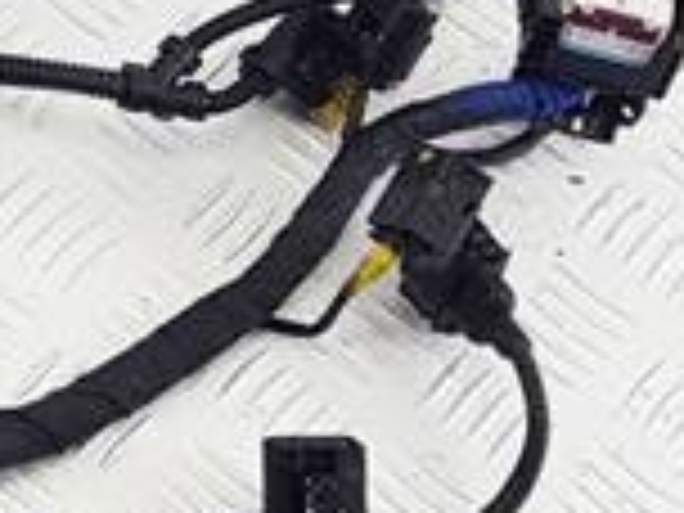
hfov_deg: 9.9
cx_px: -954
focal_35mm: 175
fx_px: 3458
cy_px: -212
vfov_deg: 8.3
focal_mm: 4.2
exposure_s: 1/100
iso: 50
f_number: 1.7
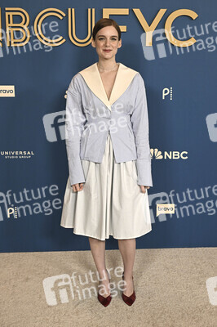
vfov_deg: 41.9
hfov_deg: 28.6
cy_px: 164
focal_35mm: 47
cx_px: 108
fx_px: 426
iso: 2000
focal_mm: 47
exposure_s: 1/320
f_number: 5.6
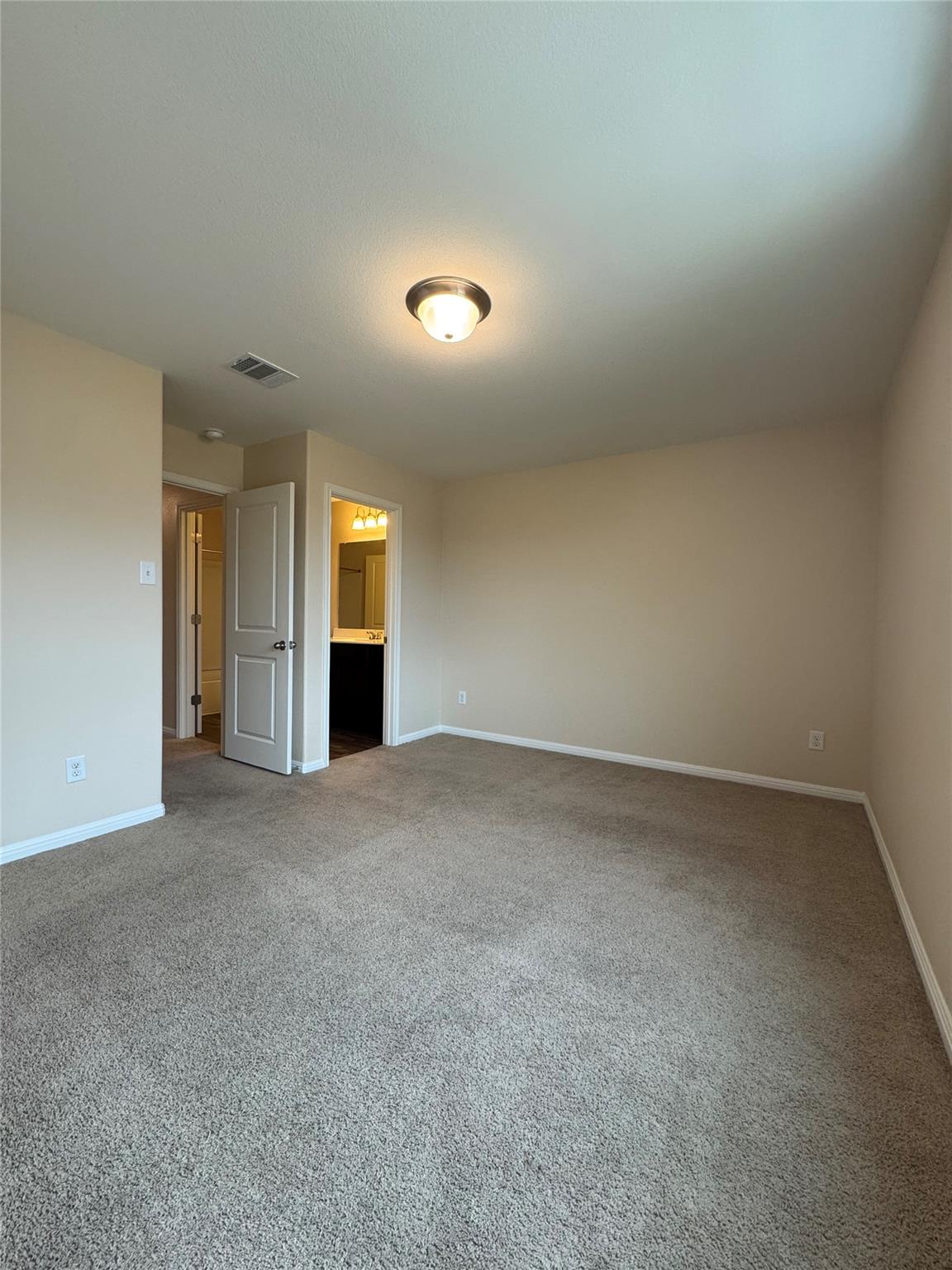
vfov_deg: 102.1
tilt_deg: -2.0
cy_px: 635
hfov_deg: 85.7
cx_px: 476
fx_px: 513
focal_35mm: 14
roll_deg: -0.8
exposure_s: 1/120
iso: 200
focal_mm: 2.22
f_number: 2.2
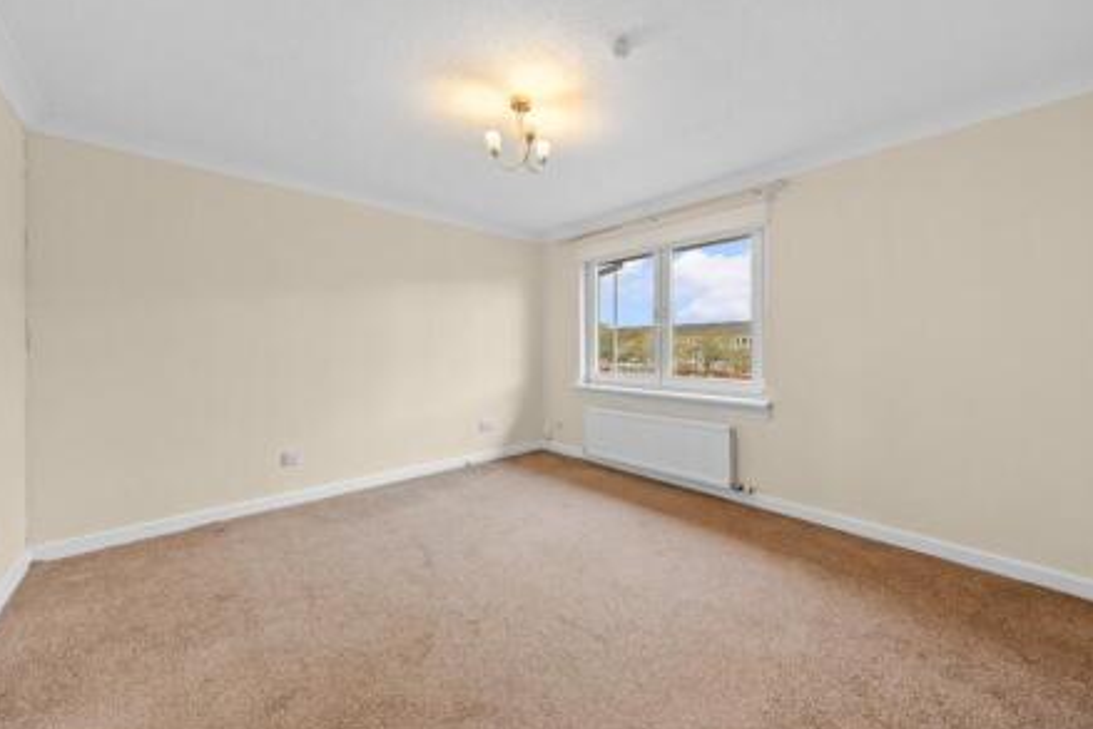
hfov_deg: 108.2
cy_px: 355
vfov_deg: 85.4
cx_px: 578
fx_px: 395
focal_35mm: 13
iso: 800
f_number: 4.5
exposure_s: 1/13
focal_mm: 12
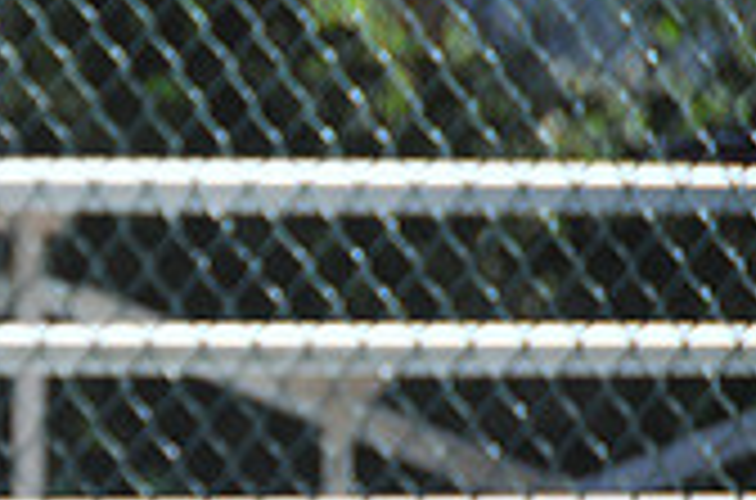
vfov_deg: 1.8
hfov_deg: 2.7
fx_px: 16271
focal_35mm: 777
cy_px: 399
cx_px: -522
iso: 200
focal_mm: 150
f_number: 5.6
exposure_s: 1/500
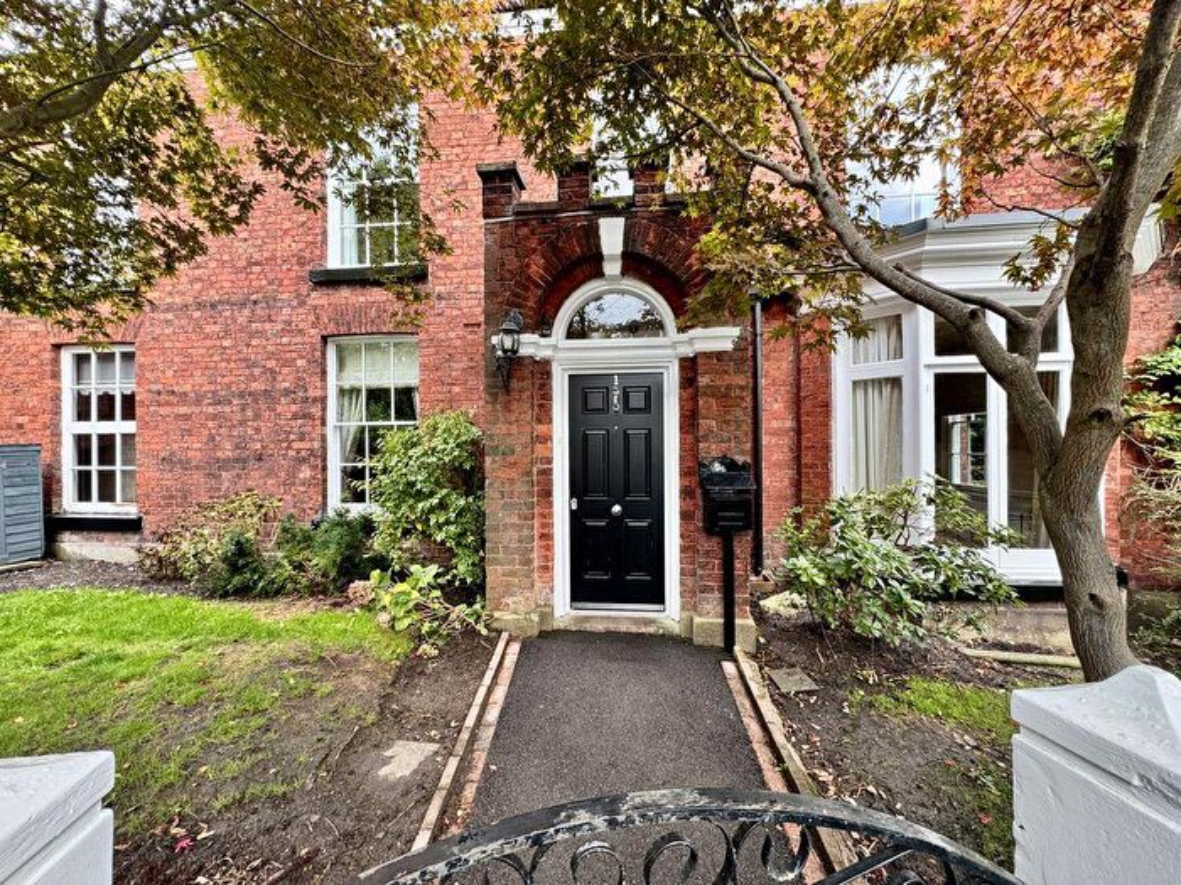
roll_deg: +1.0
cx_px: 590
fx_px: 478
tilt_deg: +1.1
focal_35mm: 14
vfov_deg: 85.7
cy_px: 442
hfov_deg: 102.1
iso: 80
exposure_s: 1/99
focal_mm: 2.22
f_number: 2.2
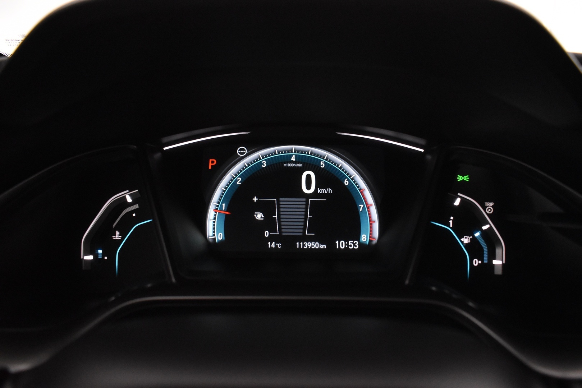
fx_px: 437
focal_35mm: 27
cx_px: 291
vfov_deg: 47.9
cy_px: 194
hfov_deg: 67.4
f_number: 3.5
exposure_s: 1/50
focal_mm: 18
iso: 3200
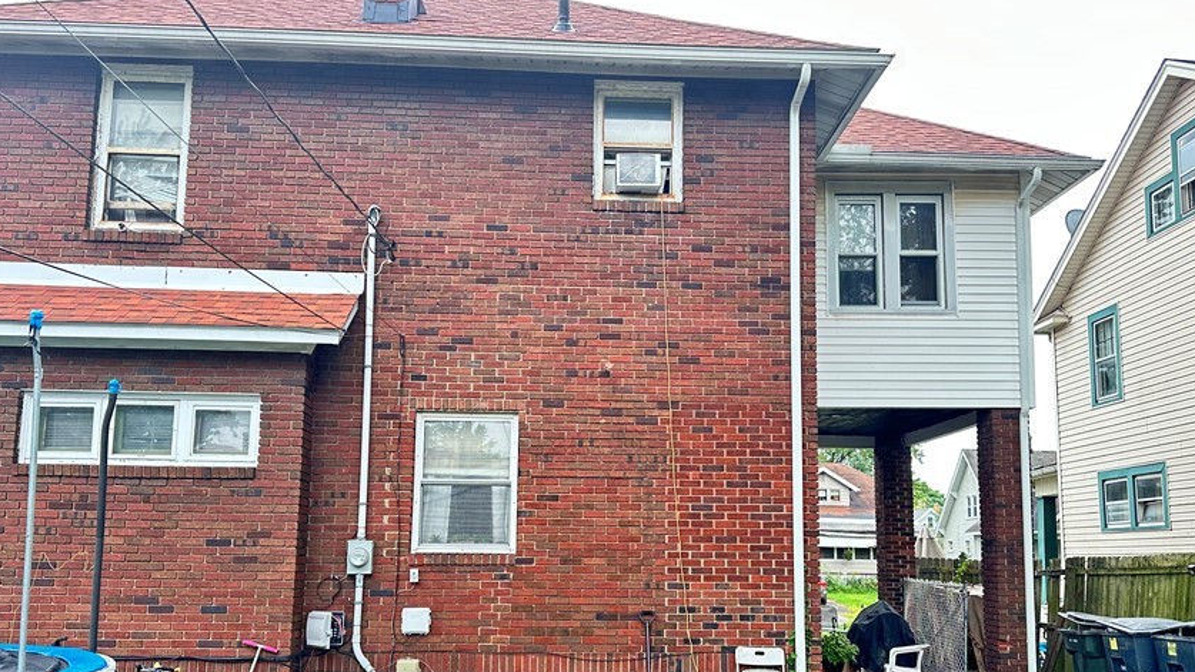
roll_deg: -0.9
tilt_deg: +7.6
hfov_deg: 61.0
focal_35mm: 32
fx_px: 1014
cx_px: 602
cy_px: 425
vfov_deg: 36.4
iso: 100
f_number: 1.78
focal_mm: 6.86
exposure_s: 1/162
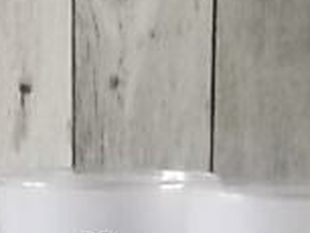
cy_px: 472
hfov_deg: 9.4
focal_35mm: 209
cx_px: 298
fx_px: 1873
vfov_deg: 6.9
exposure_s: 1/60
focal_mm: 9
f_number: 4.5
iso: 800
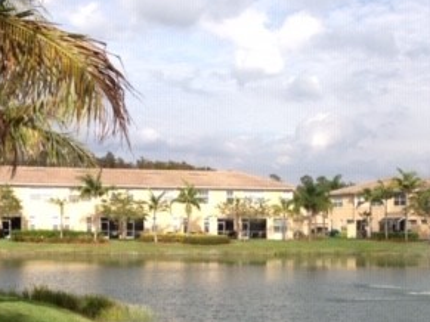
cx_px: 270
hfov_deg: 25.3
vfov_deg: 18.9
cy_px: 270
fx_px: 956
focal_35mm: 77
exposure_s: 1/1623
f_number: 2.4
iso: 64
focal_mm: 4.28
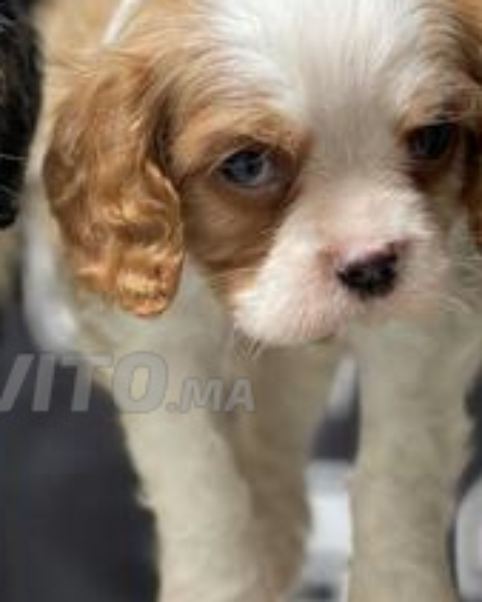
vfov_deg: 13.5
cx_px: 86
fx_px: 2530
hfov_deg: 10.8
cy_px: 382
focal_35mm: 142
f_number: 2.2
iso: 32
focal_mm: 7.5
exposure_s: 1/121
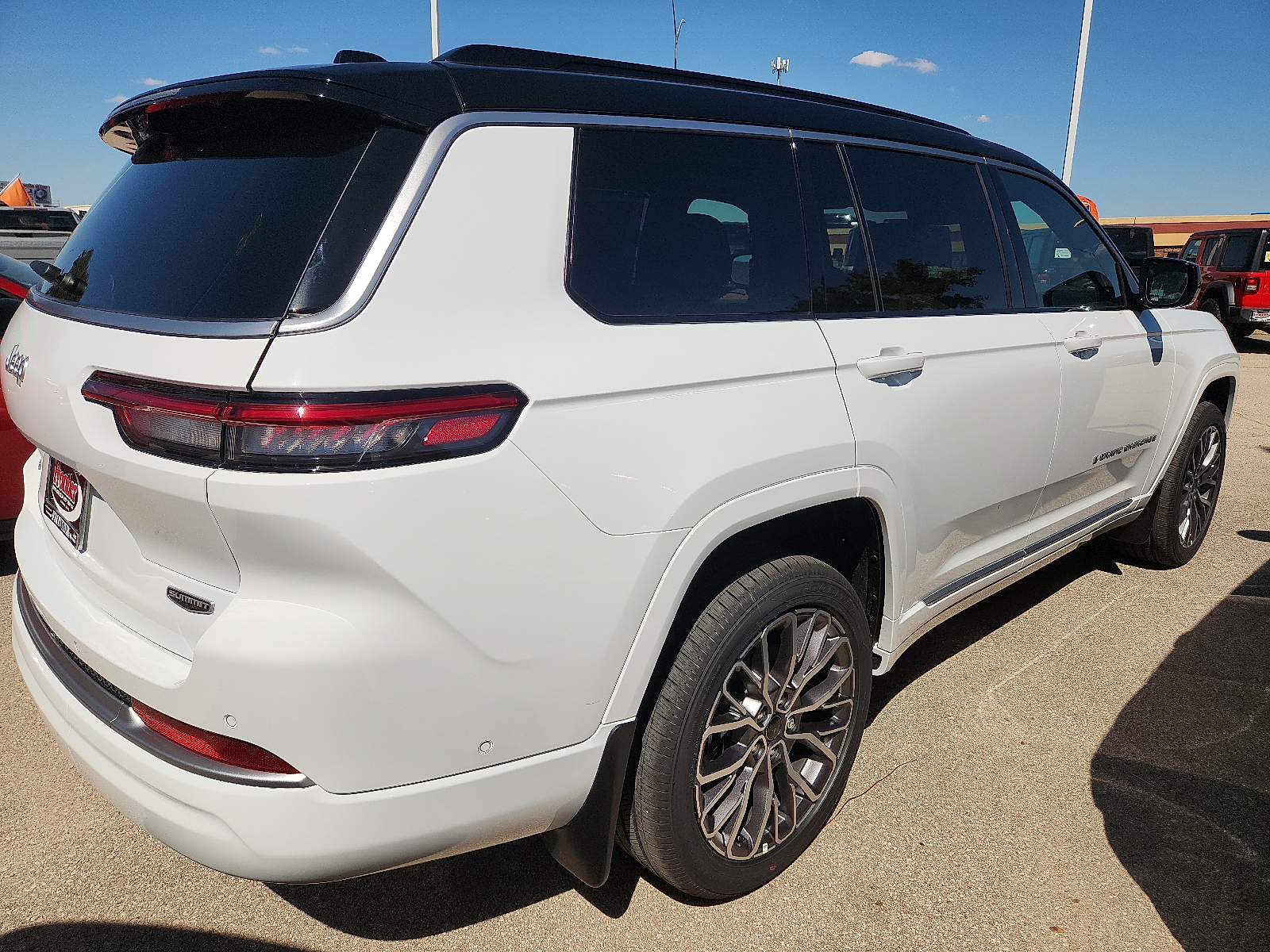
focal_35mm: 23
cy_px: 476
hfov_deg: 73.9
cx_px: 635
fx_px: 844
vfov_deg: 58.9
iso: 50
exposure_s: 1/5000
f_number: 1.8
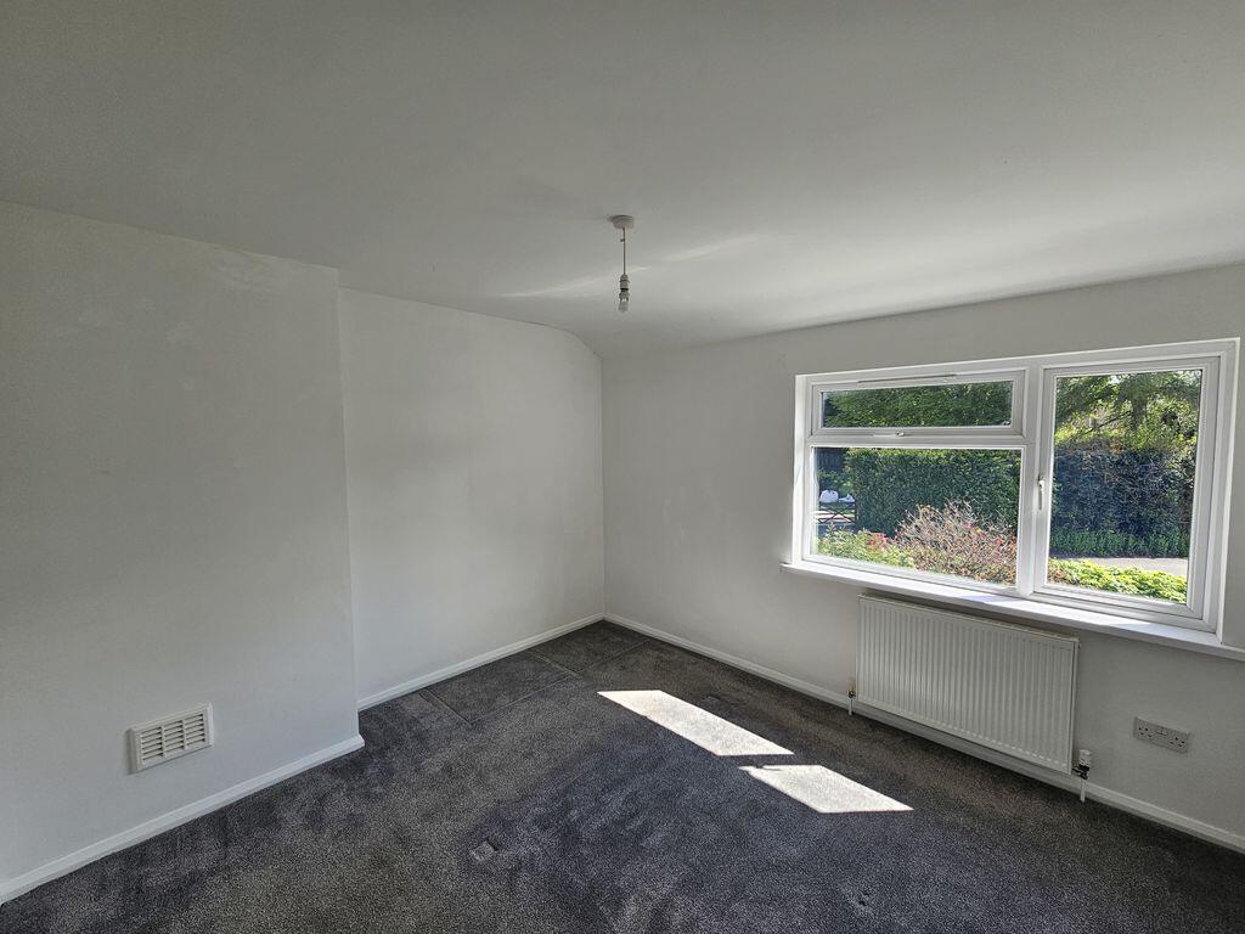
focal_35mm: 13
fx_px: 468
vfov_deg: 89.9
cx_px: 622
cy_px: 467
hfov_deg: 106.2
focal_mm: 2.2
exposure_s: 1/304
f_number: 2.2
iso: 50
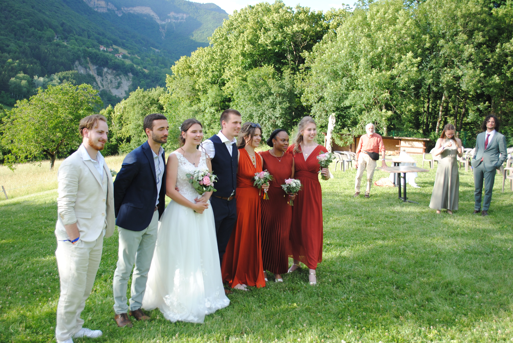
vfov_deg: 37.0
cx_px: 256
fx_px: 514
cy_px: 172
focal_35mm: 36
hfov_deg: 53.1
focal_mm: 24
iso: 100
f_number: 5.6
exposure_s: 1/125
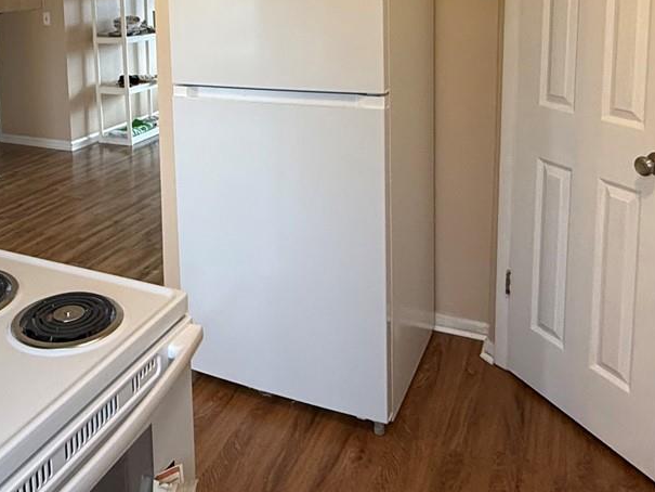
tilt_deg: -5.5
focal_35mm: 37
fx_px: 700
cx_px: 202
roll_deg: +2.0
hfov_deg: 49.0
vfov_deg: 36.3
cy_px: 50
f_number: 2.2
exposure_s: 1/120
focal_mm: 2.22
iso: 320
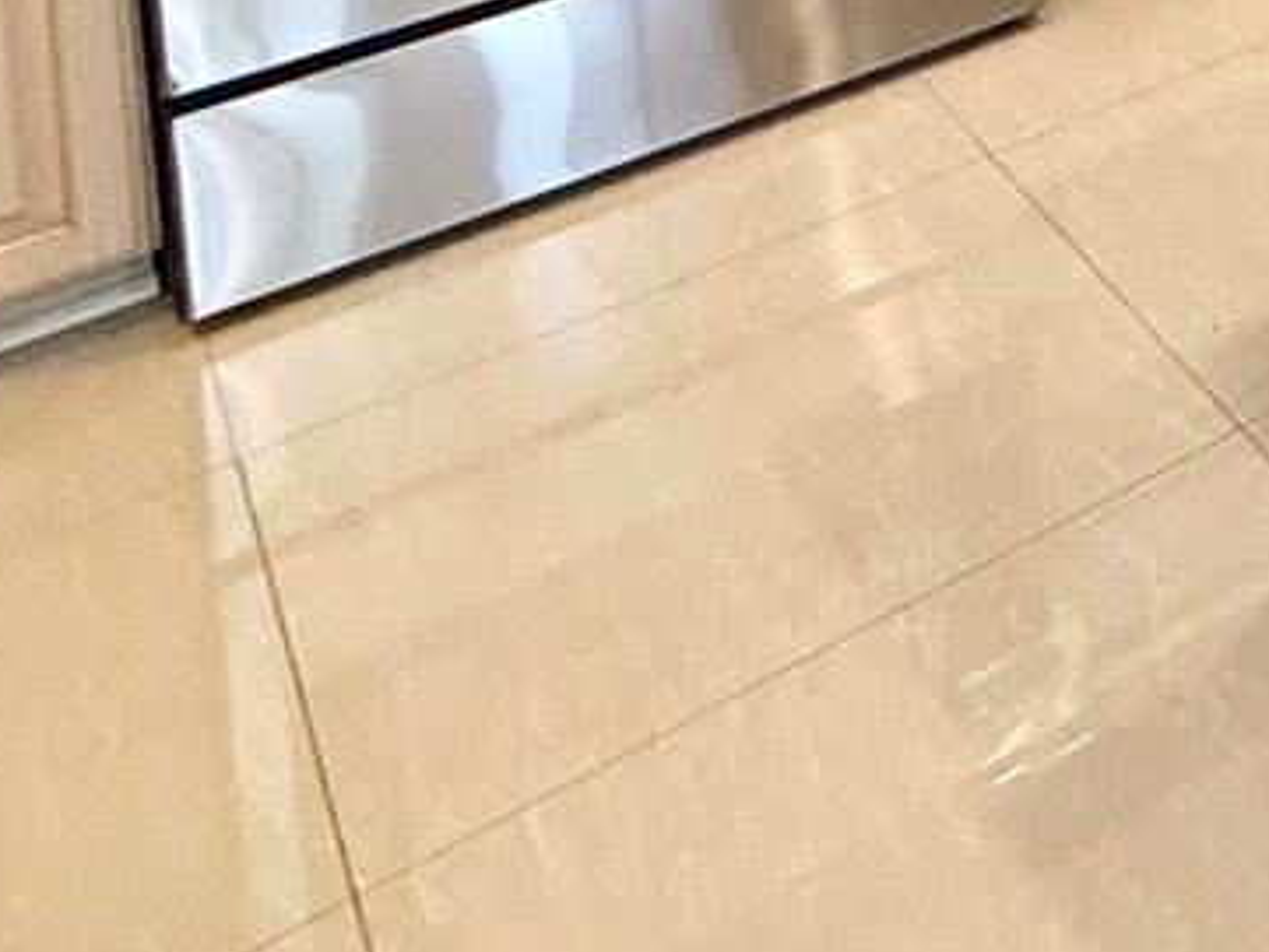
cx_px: 2197
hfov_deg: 21.8
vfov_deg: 17.2
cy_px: -959
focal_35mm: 62
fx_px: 2274
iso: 125
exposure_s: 1/120
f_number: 2.2
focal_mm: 2.22
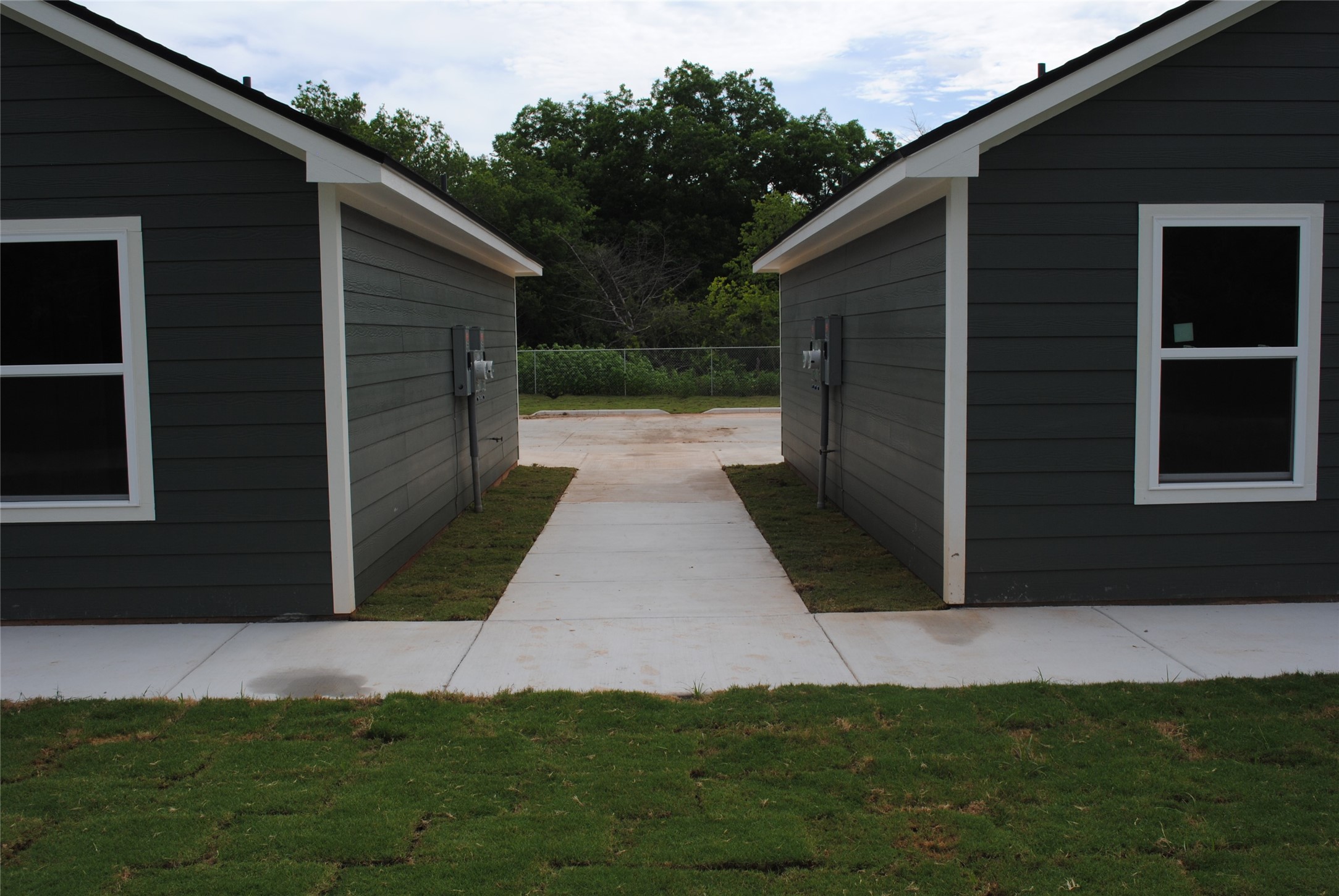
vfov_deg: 40.1
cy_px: 448
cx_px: 670
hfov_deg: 57.2
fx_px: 1229
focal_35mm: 33
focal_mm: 22
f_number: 8
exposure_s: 1/250
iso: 100
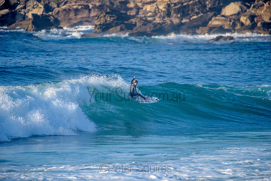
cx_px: 136
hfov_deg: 4.1
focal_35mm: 500
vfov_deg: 2.8
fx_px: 3765
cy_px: 90
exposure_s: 1/2000
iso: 400
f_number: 5.6
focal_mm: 500
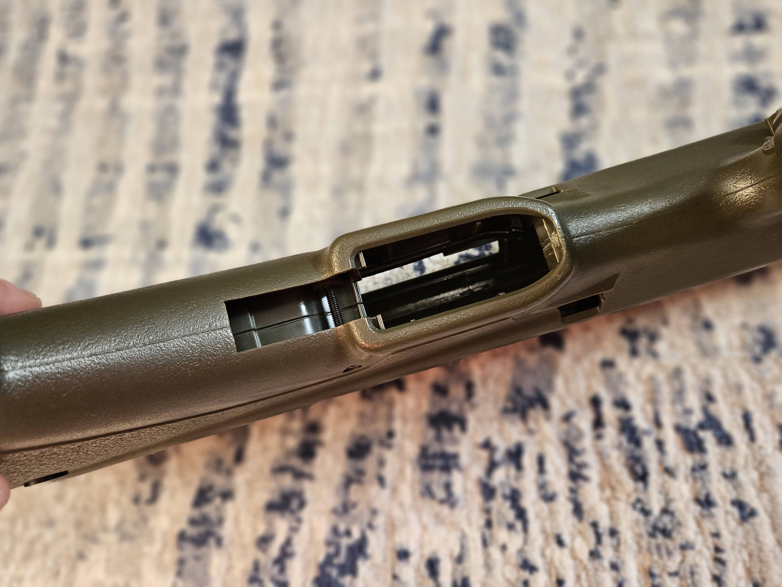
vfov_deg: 58.9
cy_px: 294
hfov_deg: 73.9
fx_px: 520
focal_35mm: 23
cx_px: 391
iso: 200
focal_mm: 5.4
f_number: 1.8
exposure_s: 1/100
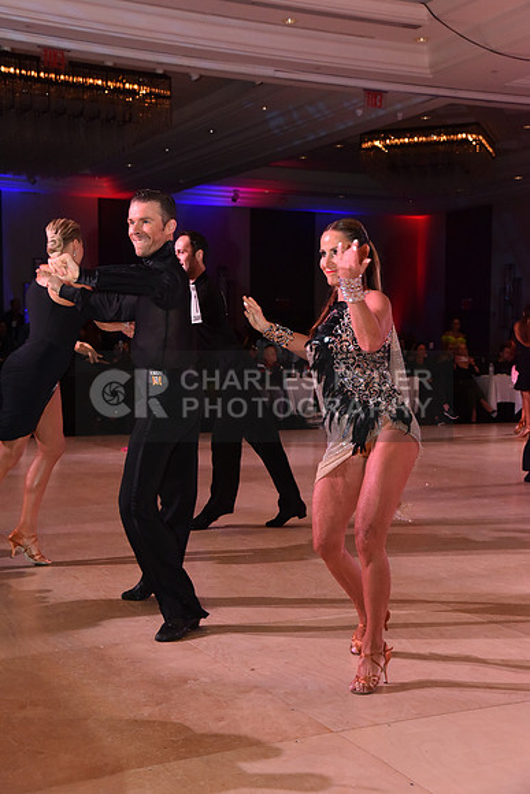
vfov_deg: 39.6
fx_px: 1103
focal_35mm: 50
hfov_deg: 27.0
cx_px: 265
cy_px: 397
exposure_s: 1/320
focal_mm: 50
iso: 2500
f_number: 7.1
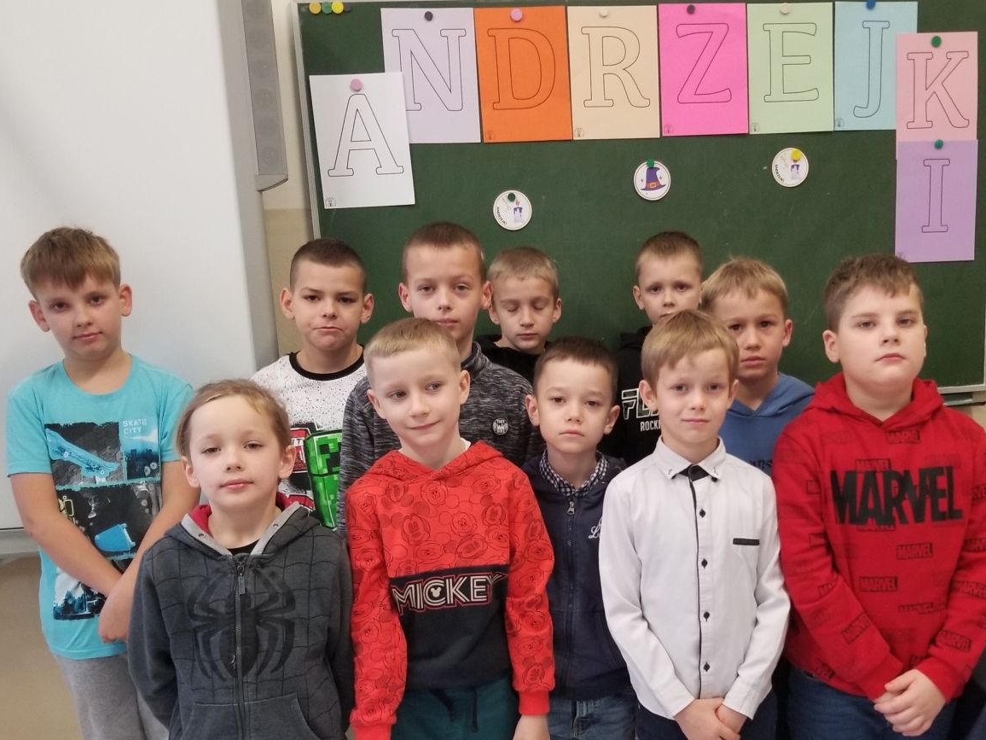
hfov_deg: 51.0
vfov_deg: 39.5
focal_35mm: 36
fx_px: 1025
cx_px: 596
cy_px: 445
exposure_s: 1/33
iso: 200
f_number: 1.7
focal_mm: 4.25
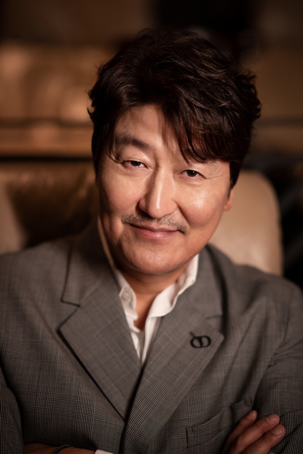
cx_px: 152
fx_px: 1073
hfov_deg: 16.1
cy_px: 227
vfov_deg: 23.9
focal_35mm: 85
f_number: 1.4
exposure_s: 1/160
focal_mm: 85
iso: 800
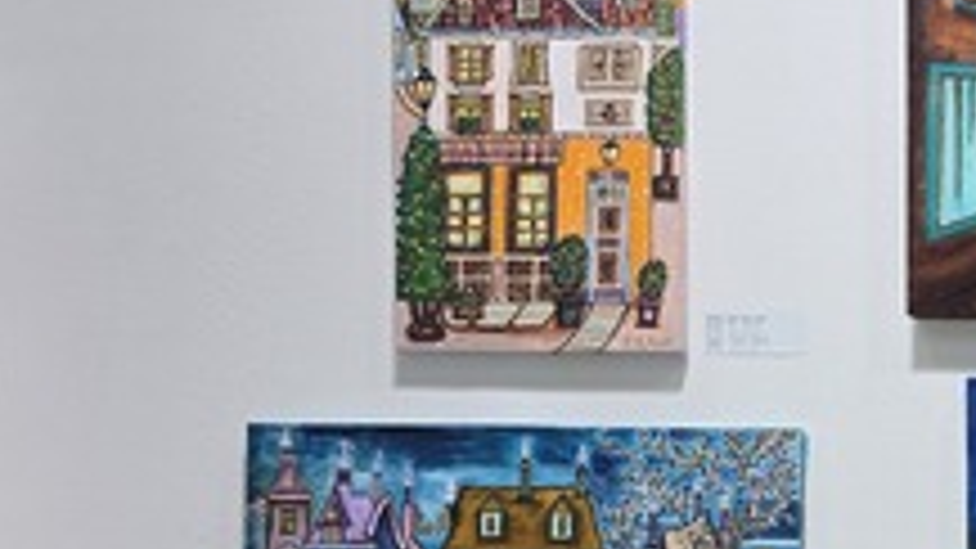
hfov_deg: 21.1
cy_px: 650
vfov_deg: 14.5
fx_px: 2096
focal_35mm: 81
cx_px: 1556
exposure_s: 1/120
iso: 40
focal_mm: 6.3
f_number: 1.7
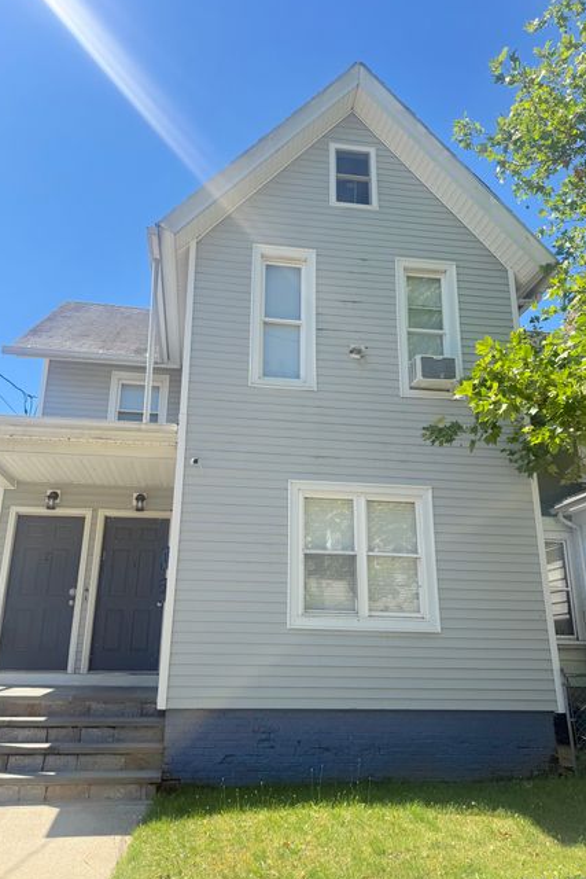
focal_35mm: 26
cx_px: 283
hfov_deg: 49.6
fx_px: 634
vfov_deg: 69.4
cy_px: 443
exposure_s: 1/2801
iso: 80
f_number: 1.78
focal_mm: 6.76
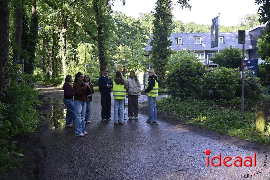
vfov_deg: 43.6
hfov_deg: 61.9
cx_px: 135
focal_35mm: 30
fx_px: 225
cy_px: 90
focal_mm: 20
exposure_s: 1/250
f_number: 4
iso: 280
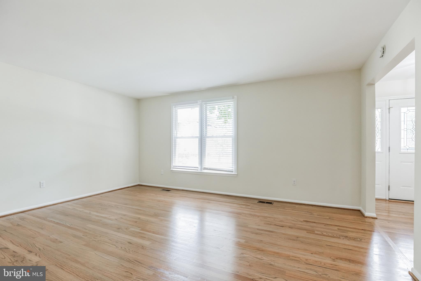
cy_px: 140
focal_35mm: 16
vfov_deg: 73.7
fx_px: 187
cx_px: 210
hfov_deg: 96.7
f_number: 5.6
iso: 800
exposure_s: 1/50
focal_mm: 16
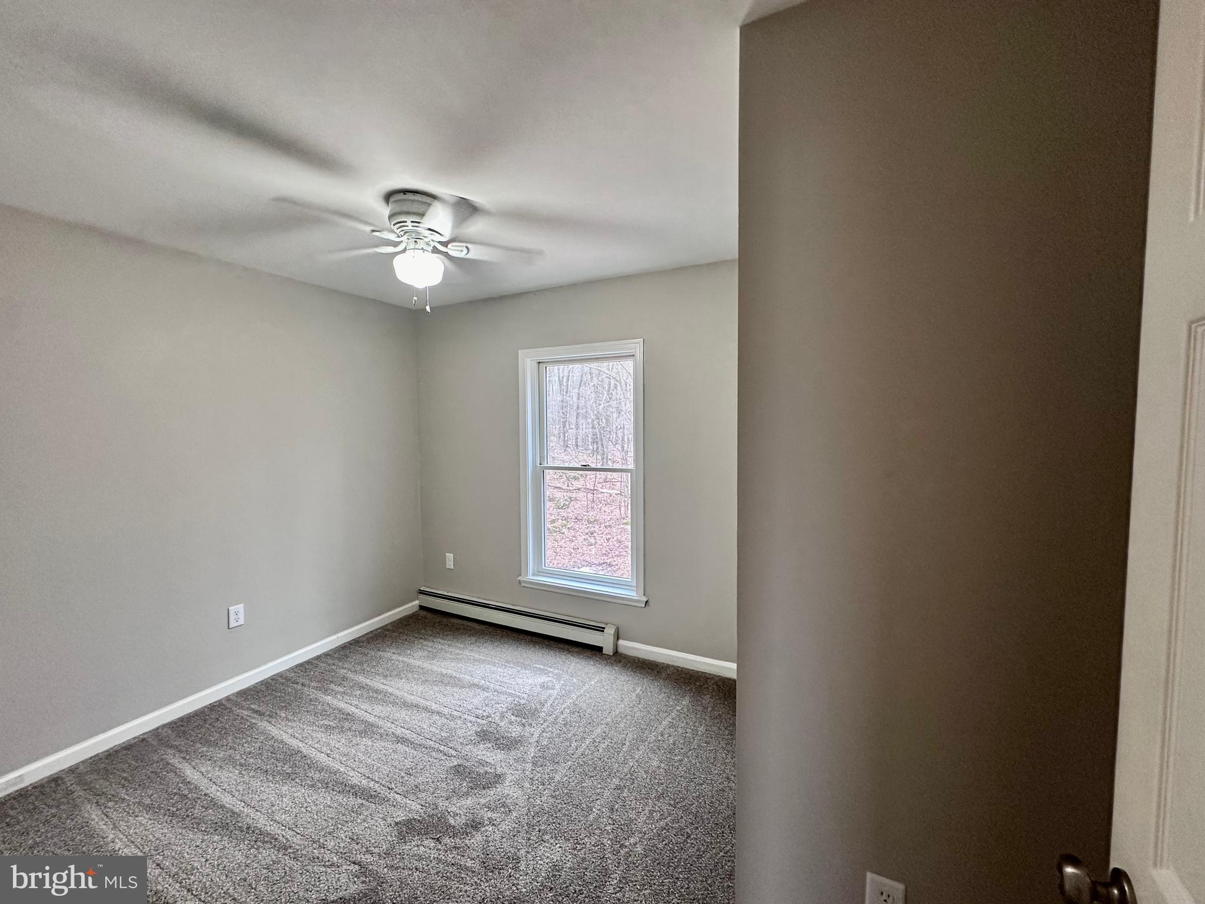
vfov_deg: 85.7
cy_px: 452
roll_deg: +0.7
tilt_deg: -2.7
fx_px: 487
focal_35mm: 14
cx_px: 602
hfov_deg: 102.1
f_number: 2.2
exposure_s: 1/60
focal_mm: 2.22
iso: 200
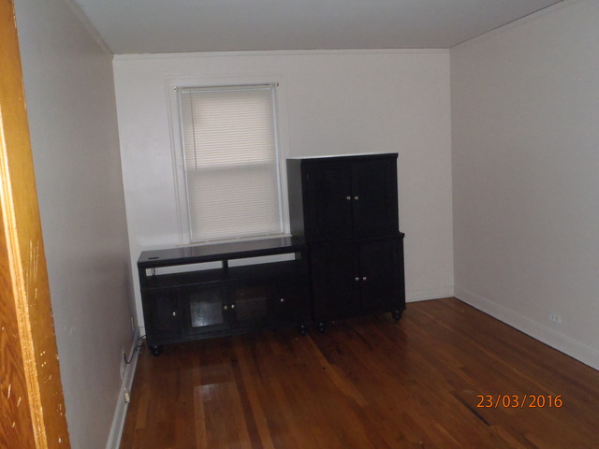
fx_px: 485
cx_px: 300
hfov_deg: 63.4
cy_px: 224
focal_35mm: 28
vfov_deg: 49.7
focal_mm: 5
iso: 320
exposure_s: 1/30
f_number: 3.5
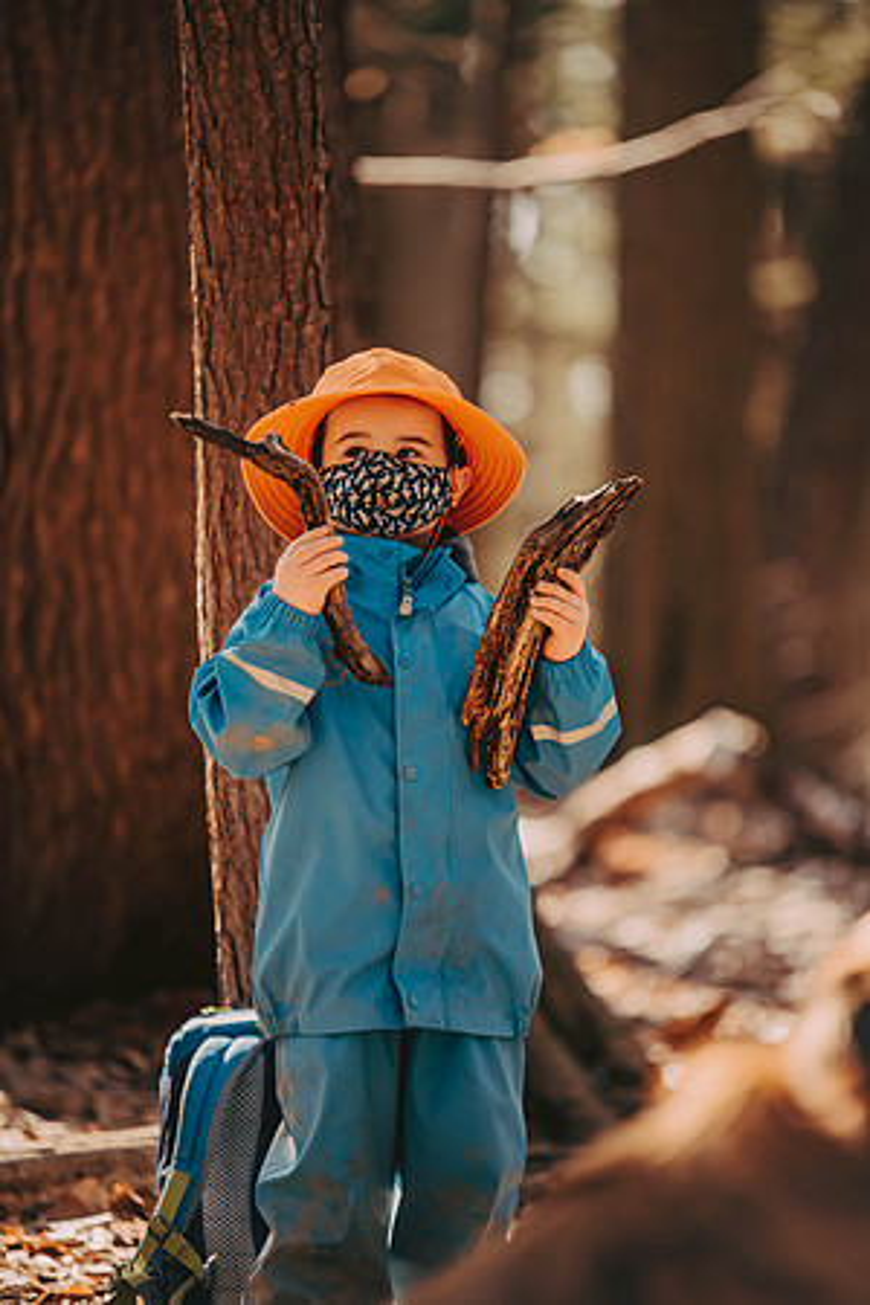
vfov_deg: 10.3
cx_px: 435
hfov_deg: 6.9
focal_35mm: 200
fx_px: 7249
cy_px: 652
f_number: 2.8
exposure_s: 1/400
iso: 250
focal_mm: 200
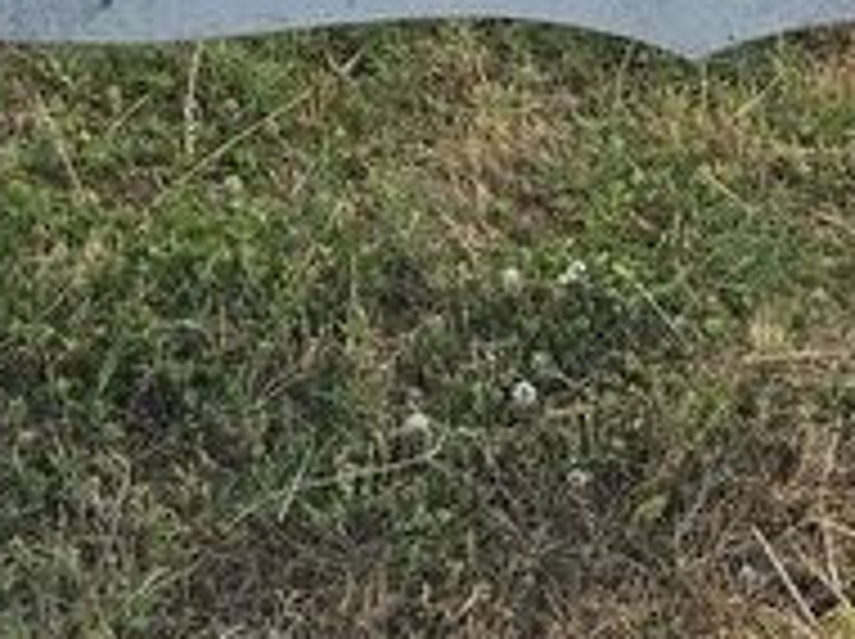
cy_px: -482
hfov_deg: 20.0
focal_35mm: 97
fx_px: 2393
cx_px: 729
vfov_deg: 13.7
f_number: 1.8
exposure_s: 1/1347
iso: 25
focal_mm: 5.4
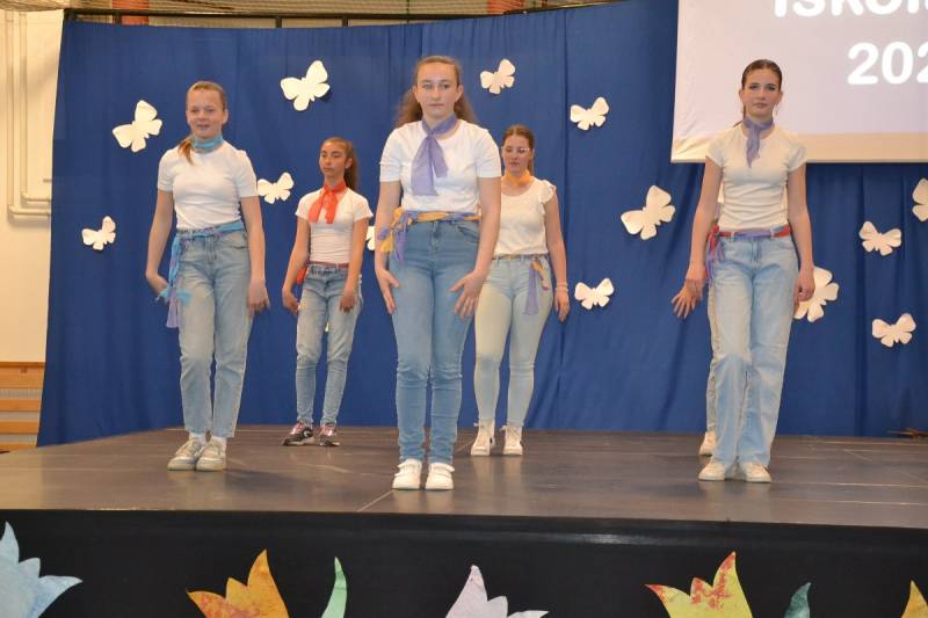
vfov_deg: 18.2
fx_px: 1933
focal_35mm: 75
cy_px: 309
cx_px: 464
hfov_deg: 27.0
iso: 2500
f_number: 5
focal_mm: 50
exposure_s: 1/60
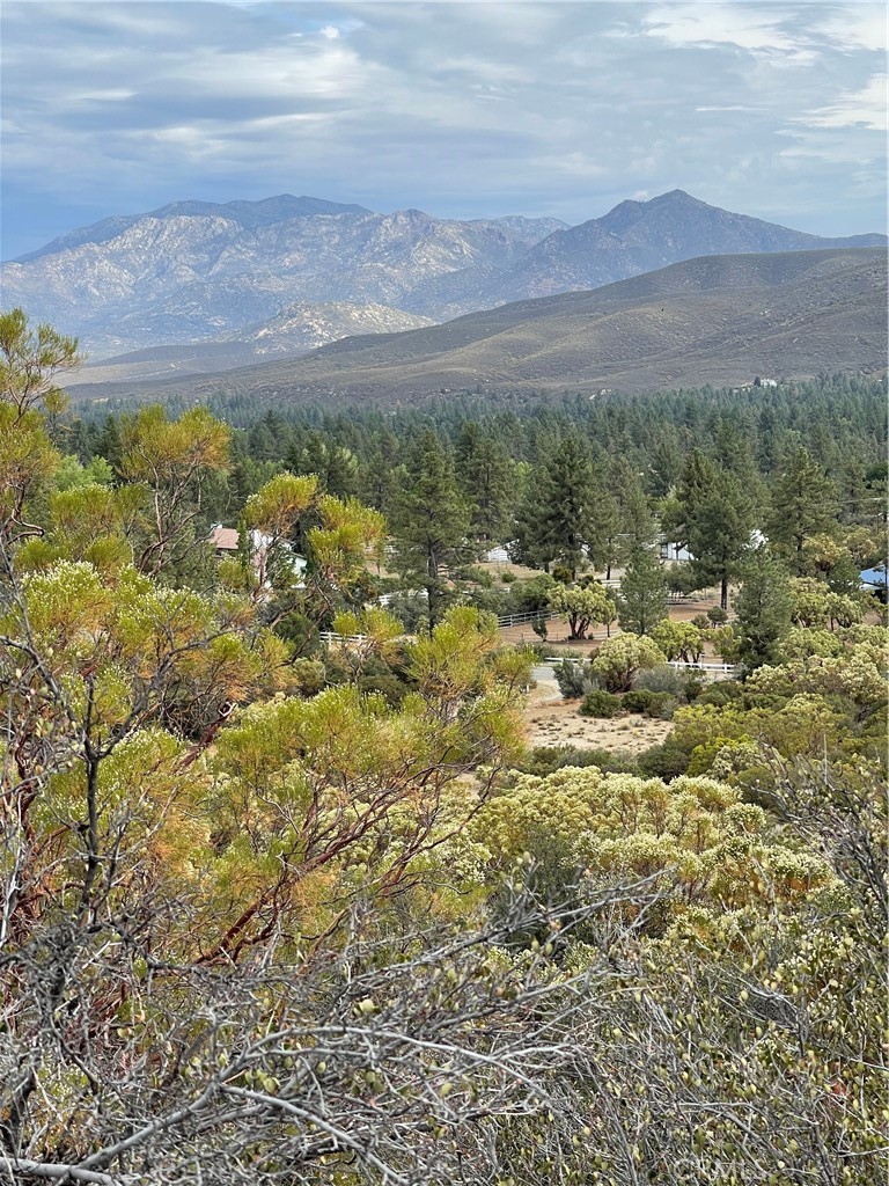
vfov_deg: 30.3
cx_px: 444
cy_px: 593
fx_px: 2192
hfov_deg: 22.9
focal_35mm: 64
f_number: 2.2
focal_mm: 7.5
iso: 20
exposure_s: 1/827
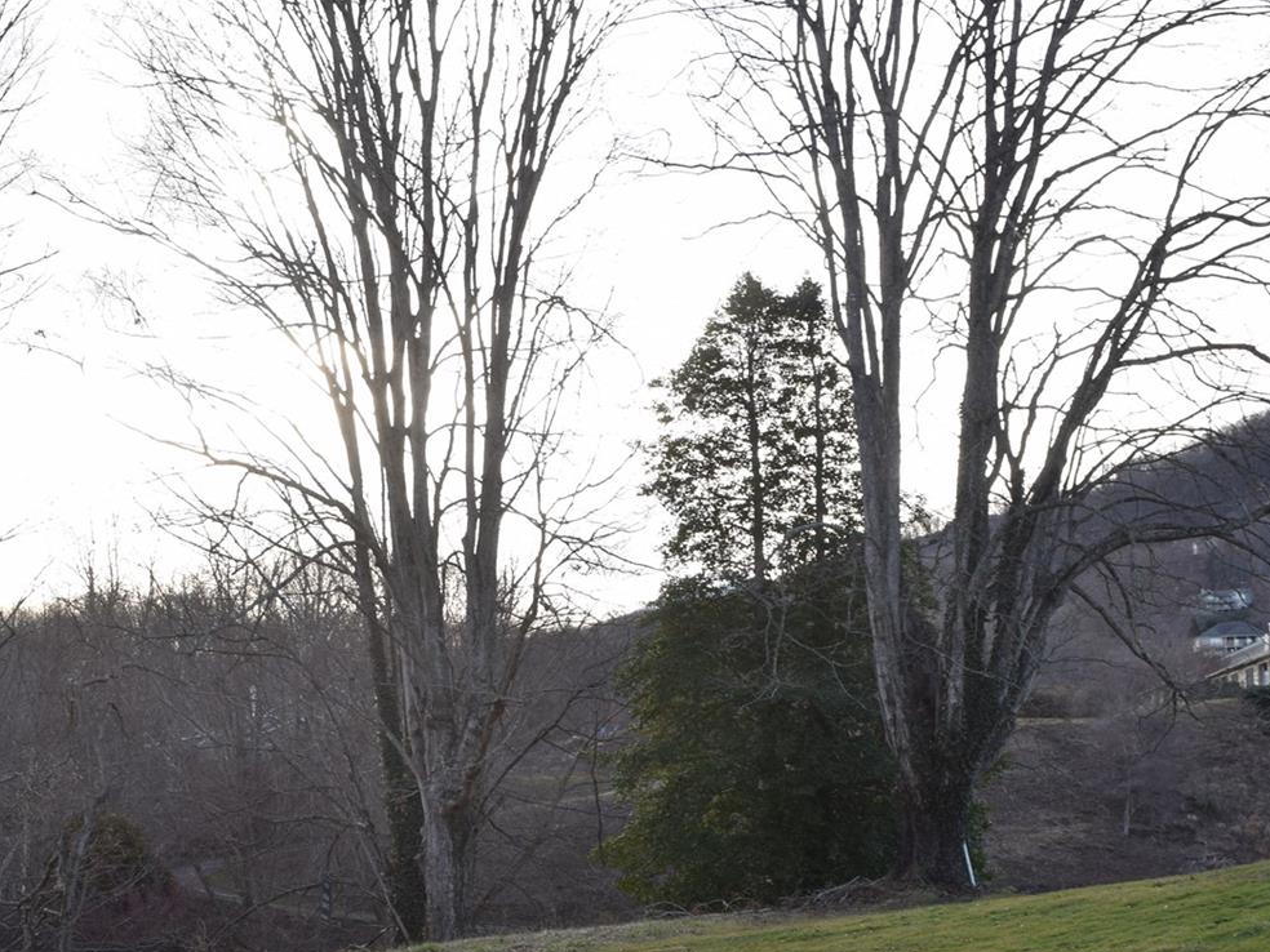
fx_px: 2201
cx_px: 618
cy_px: 744
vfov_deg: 24.1
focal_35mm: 60
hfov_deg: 32.2
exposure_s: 1/125
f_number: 5.6
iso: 100
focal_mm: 20
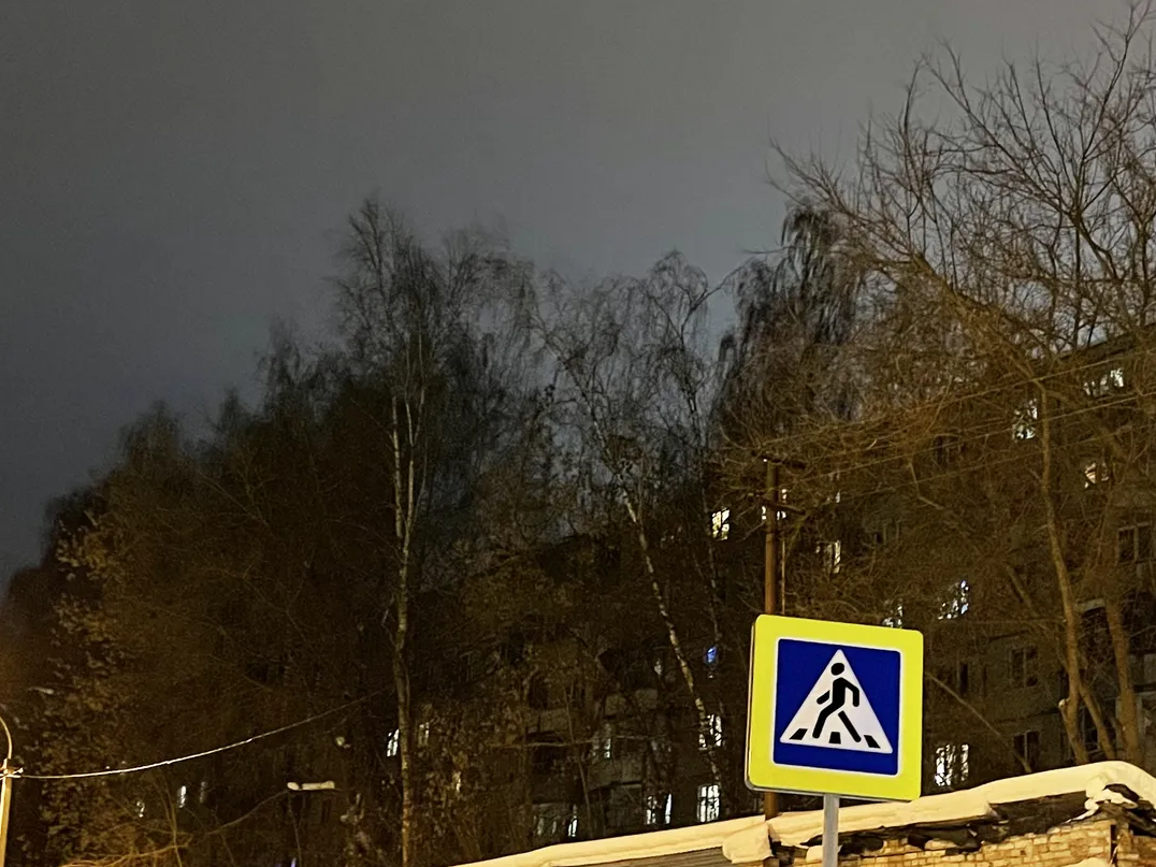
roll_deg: -2.9
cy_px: 567
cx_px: 684
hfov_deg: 33.1
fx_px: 1937
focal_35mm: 58
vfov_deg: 25.1
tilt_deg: +16.9
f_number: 1.6
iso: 640
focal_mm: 4.2
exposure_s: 1/25
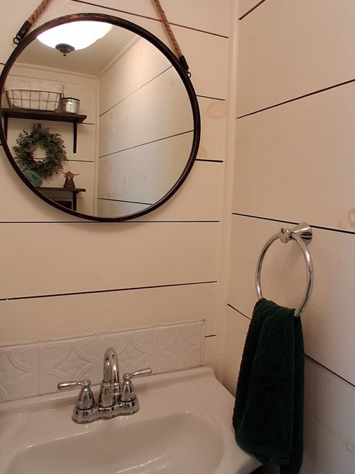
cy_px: 210
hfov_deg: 53.0
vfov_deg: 67.1
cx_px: 184
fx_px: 356
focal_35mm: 26
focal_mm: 1.4
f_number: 2.2
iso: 100
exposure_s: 1/40
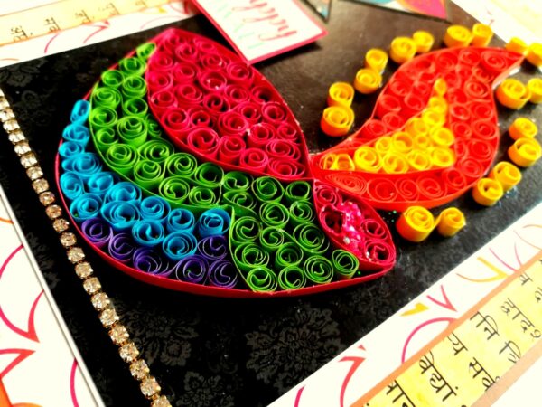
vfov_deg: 53.1
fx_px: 407
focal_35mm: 26
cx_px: 271
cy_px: 204
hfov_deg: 67.3
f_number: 2.2
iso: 100
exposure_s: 1/100
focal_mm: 3.83
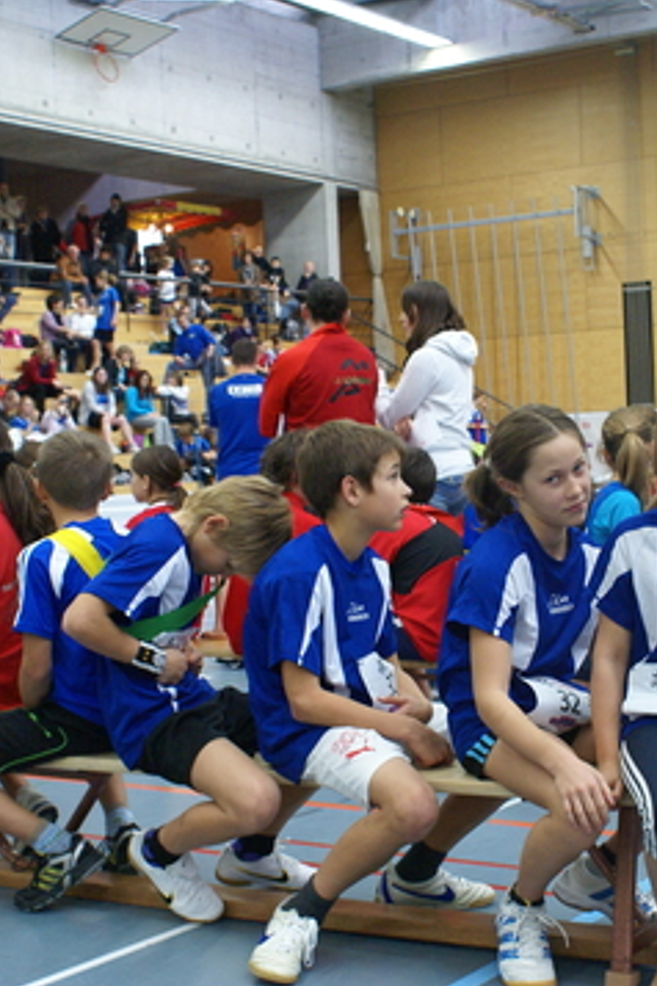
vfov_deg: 33.9
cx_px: 447
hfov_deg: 22.9
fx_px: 1615
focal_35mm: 59
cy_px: 493
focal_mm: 26
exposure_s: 1/40
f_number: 4.5
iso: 800
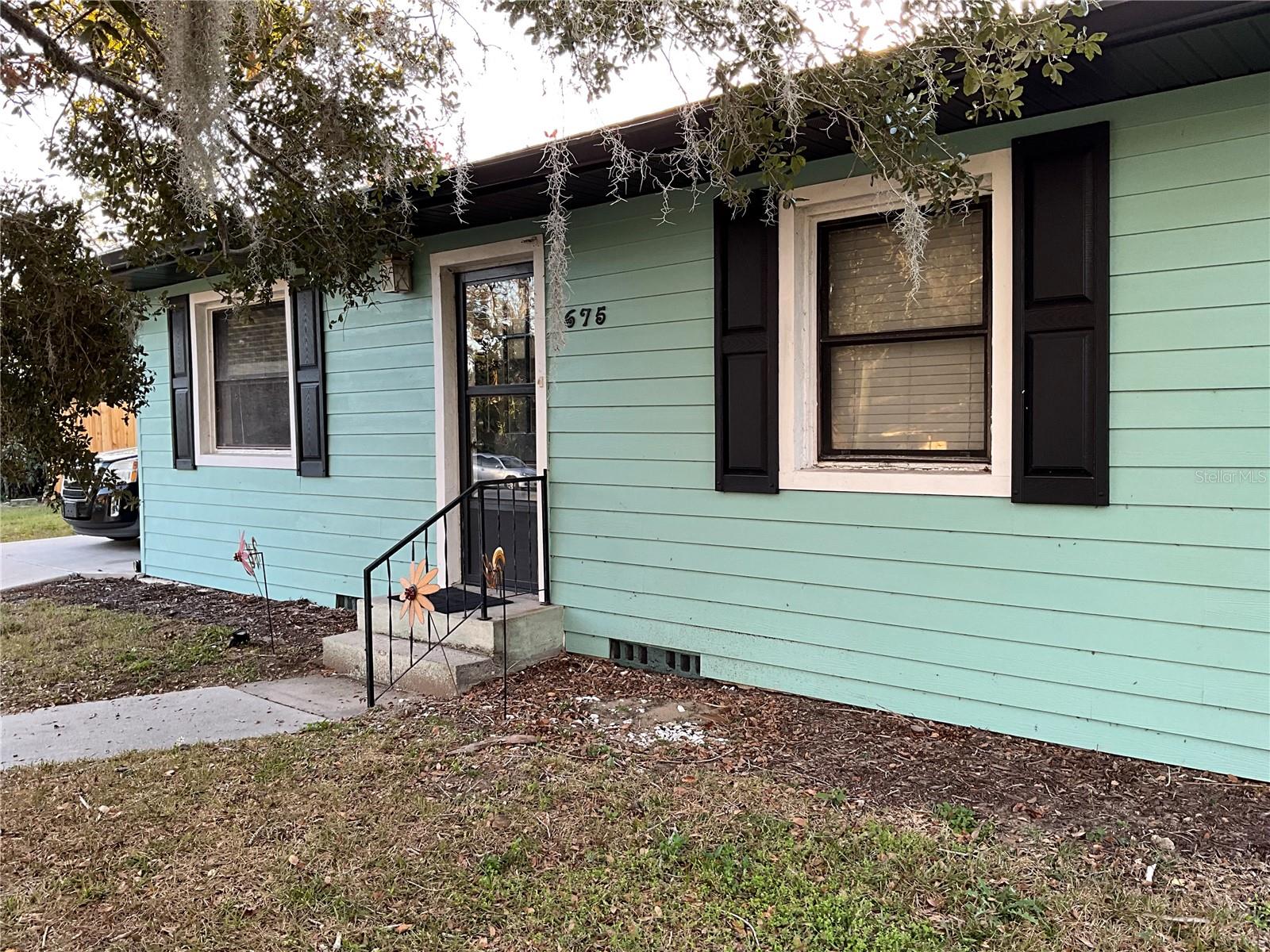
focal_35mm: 29
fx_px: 1064
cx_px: 635
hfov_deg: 61.7
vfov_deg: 48.2
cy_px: 476
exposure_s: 1/122
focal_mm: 3
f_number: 1.8
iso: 40
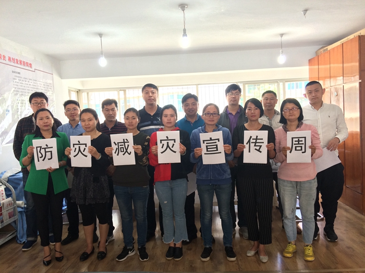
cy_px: 136
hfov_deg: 61.7
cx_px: 182
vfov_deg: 48.2
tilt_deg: -3.0
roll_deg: +2.2
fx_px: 306
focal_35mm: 29
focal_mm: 4.15
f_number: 2.2
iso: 80
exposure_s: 1/33
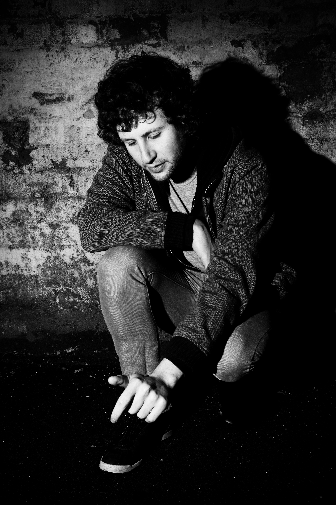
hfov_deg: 34.1
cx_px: 168
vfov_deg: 49.6
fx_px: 547
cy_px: 252
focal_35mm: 39
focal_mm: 26
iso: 200
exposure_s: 1/160
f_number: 7.1
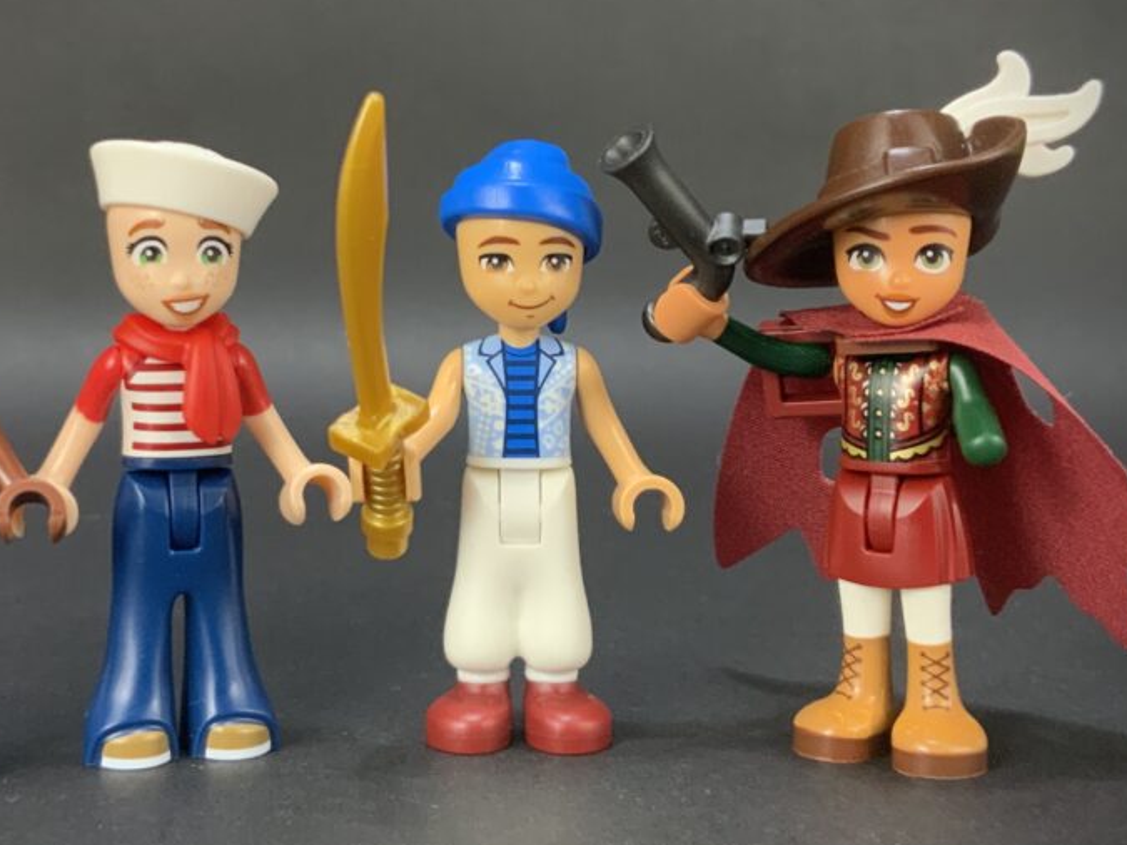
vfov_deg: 32.8
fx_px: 1432
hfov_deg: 42.6
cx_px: 427
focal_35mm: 44
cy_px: 389
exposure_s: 1/60
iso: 160
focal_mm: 3
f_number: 1.8
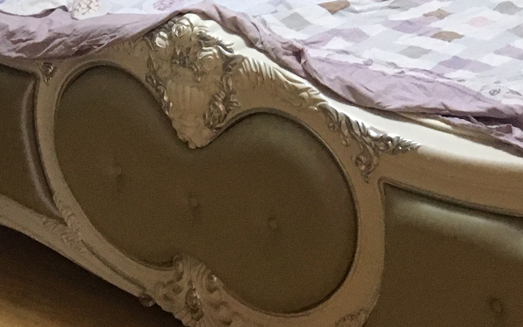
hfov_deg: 22.8
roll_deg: +1.6
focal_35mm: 90
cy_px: -221
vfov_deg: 13.4
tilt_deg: -8.8
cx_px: 404
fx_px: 1283
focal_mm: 4.15
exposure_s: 1/25
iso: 200
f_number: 2.2
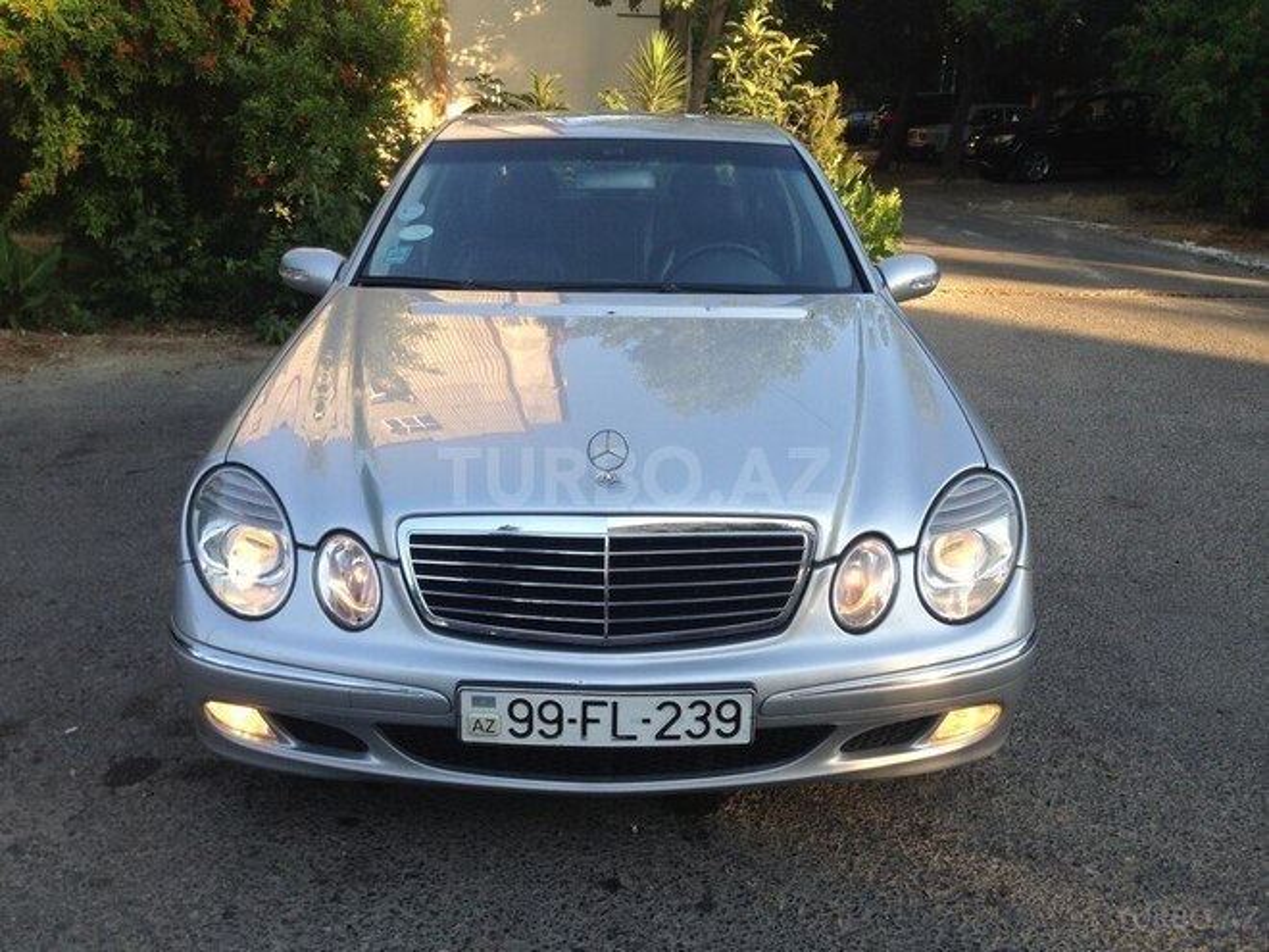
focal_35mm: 33
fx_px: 1210
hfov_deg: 55.4
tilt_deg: -17.1
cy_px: 476
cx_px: 634
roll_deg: -0.5
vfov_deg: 42.9
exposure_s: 1/209
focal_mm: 4.12
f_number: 2.4
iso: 50
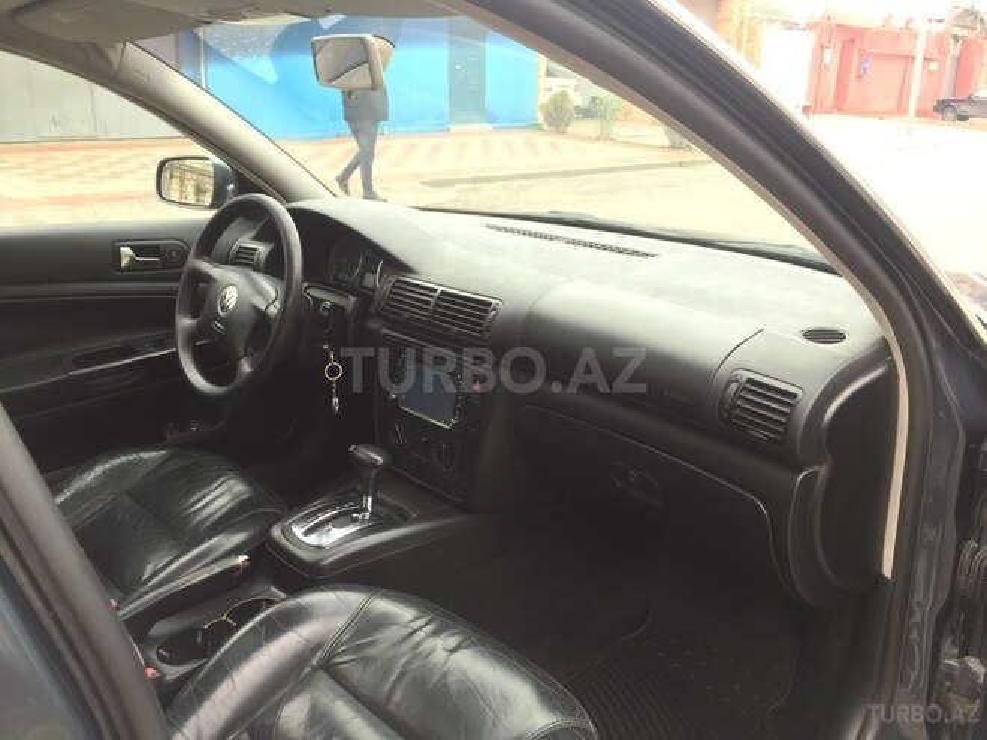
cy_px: 370
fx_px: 827
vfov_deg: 48.2
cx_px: 494
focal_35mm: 29
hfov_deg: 61.7
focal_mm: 4.15
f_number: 2.2
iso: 32
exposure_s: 1/33
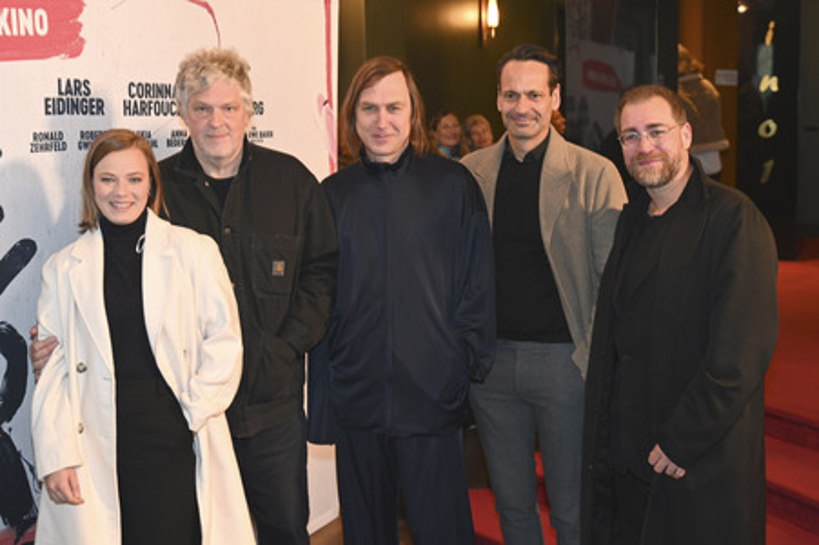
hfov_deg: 51.9
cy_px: 272
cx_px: 410
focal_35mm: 37
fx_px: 841
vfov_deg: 35.9
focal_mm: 37
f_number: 2.8
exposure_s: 1/160
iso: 1000
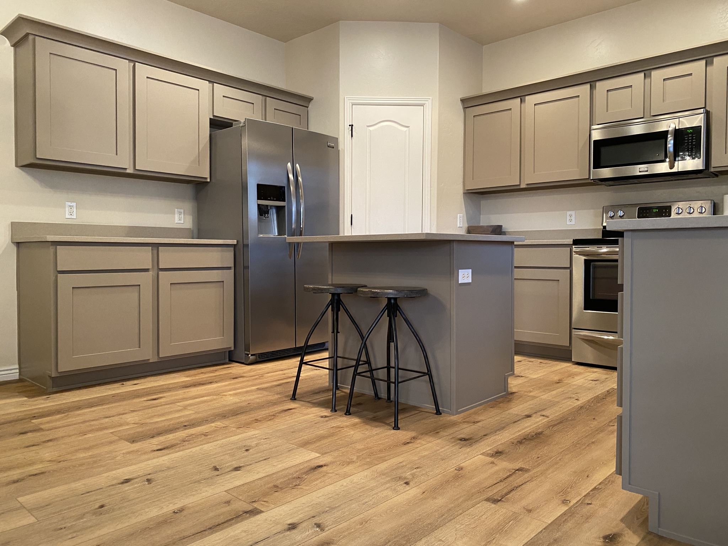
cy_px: 273
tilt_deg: -1.7
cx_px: 364
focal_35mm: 26
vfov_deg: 53.1
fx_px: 547
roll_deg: -0.5
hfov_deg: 67.3
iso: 320
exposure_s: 1/60
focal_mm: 4.25
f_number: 1.8
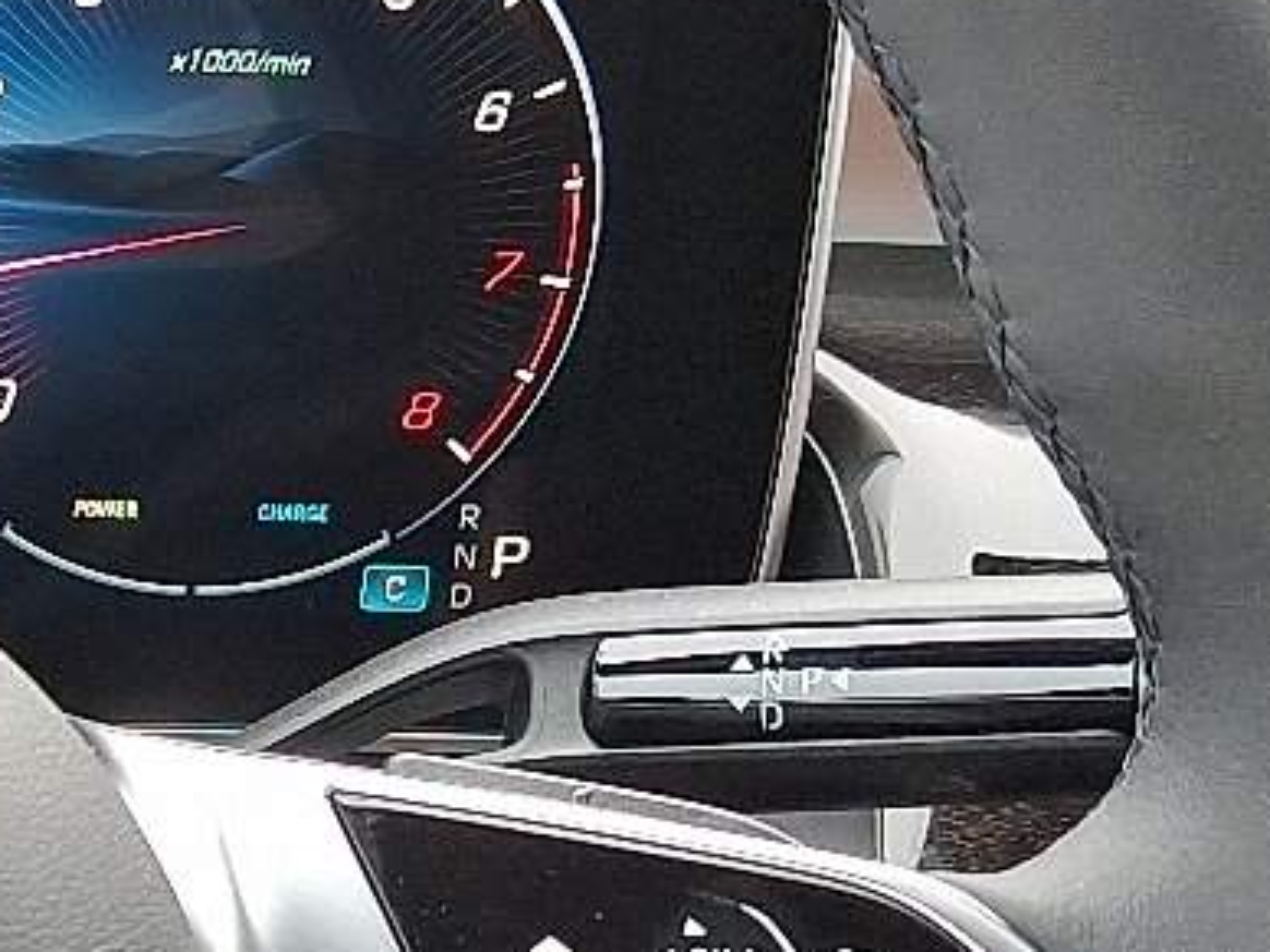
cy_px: 1027
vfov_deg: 14.1
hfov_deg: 17.7
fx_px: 3779
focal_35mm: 103
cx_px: -462
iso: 62
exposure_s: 1/120
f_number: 1.8
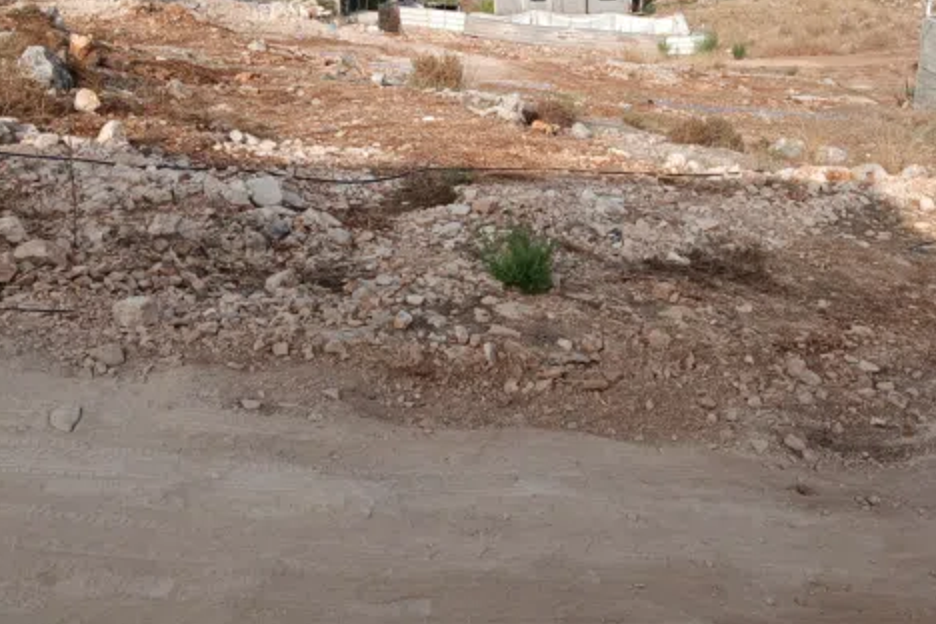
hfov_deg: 51.7
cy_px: 200
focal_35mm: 37
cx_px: 544
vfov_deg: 35.5
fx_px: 962
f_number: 1.8
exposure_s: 1/514
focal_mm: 3.98
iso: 20
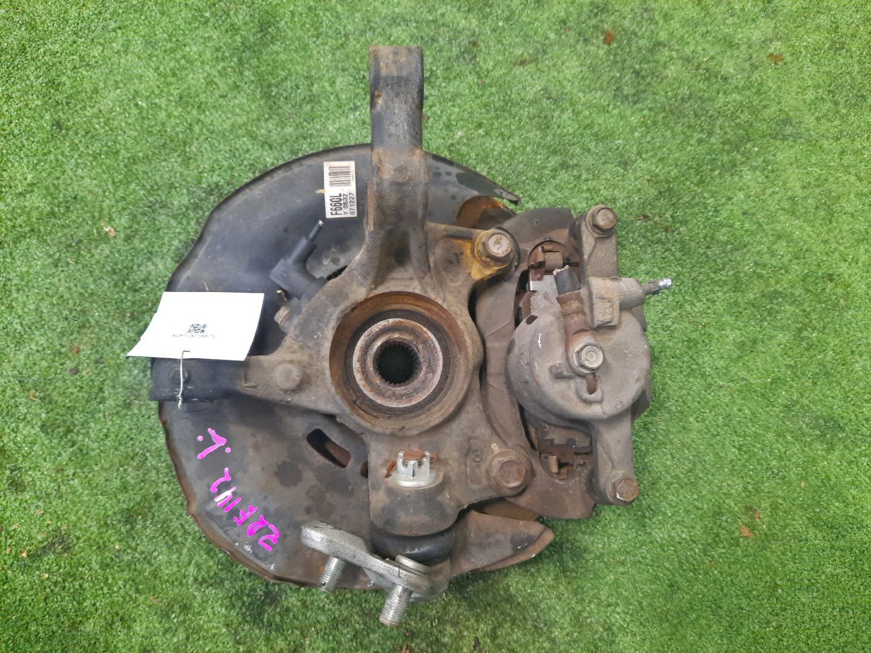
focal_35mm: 25
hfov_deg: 69.4
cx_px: 436
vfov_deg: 54.9
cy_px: 326
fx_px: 629
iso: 369
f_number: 2
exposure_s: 1/33
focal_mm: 4.6
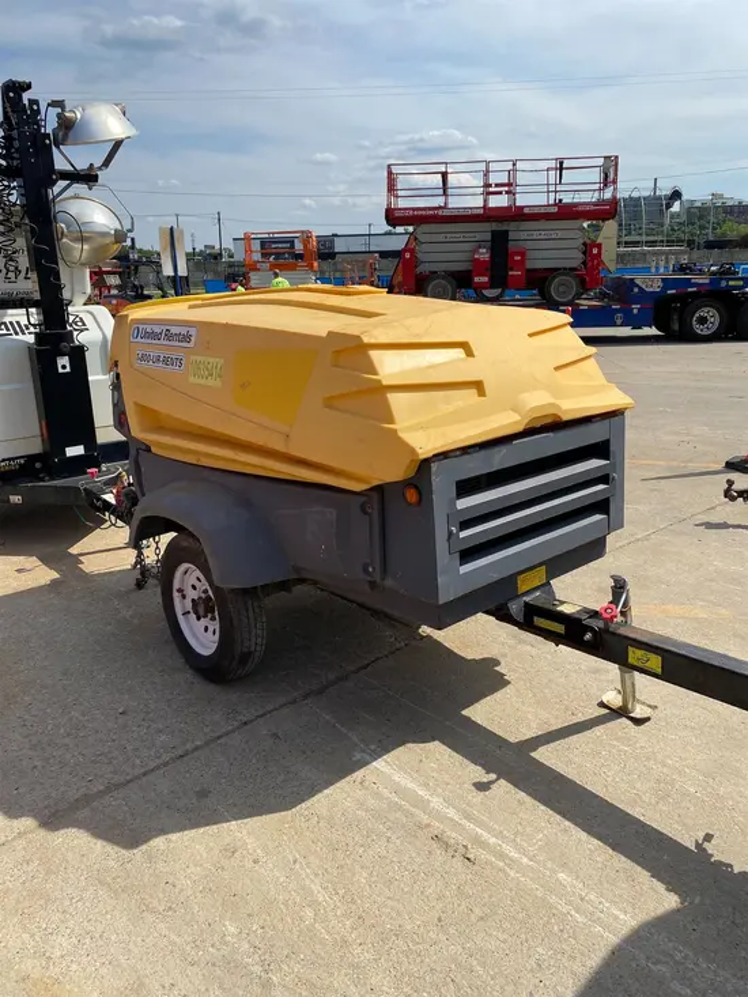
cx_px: 374
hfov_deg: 53.1
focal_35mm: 26
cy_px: 498
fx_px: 749
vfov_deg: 67.3
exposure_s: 1/3497
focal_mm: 4.25
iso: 32
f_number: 1.8
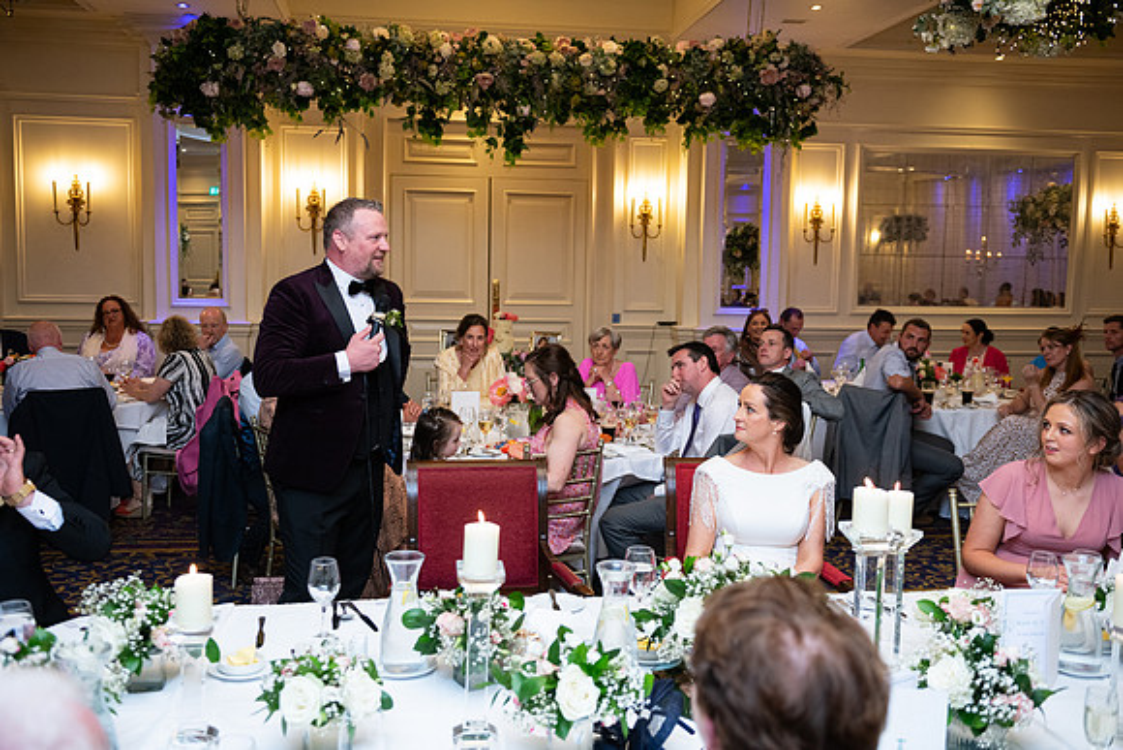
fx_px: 1092
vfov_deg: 37.9
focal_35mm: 35
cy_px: 375
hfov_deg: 54.4
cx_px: 562
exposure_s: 1/160
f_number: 3.5
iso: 800
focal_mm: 35
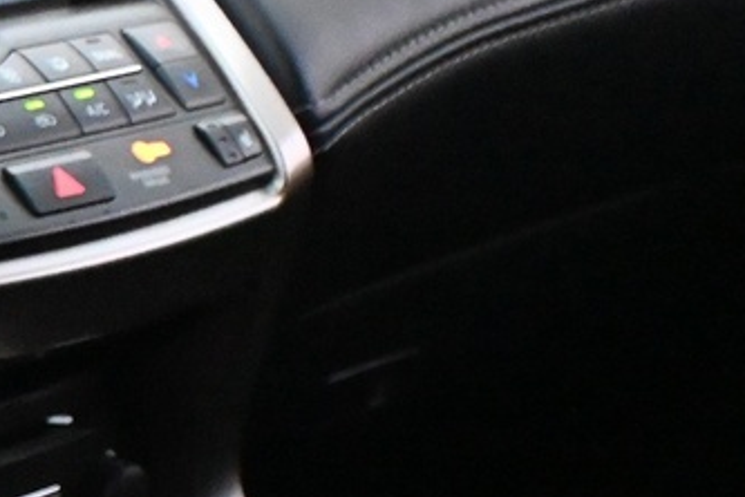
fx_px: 3697
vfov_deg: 7.7
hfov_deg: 10.1
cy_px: 343
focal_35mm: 179
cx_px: -1043
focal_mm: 24.5
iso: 8000
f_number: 4.2
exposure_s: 1/60
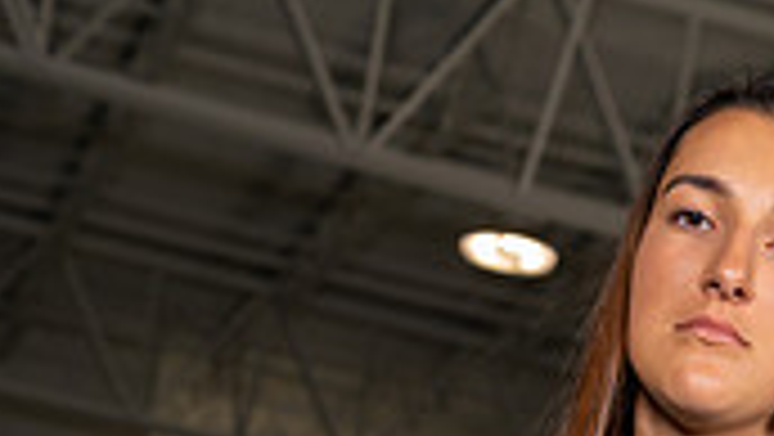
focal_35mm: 178
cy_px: 993
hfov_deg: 12.0
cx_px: 603
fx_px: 3655
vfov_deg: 6.5
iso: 200
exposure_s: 1/200
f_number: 5.6
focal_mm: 65
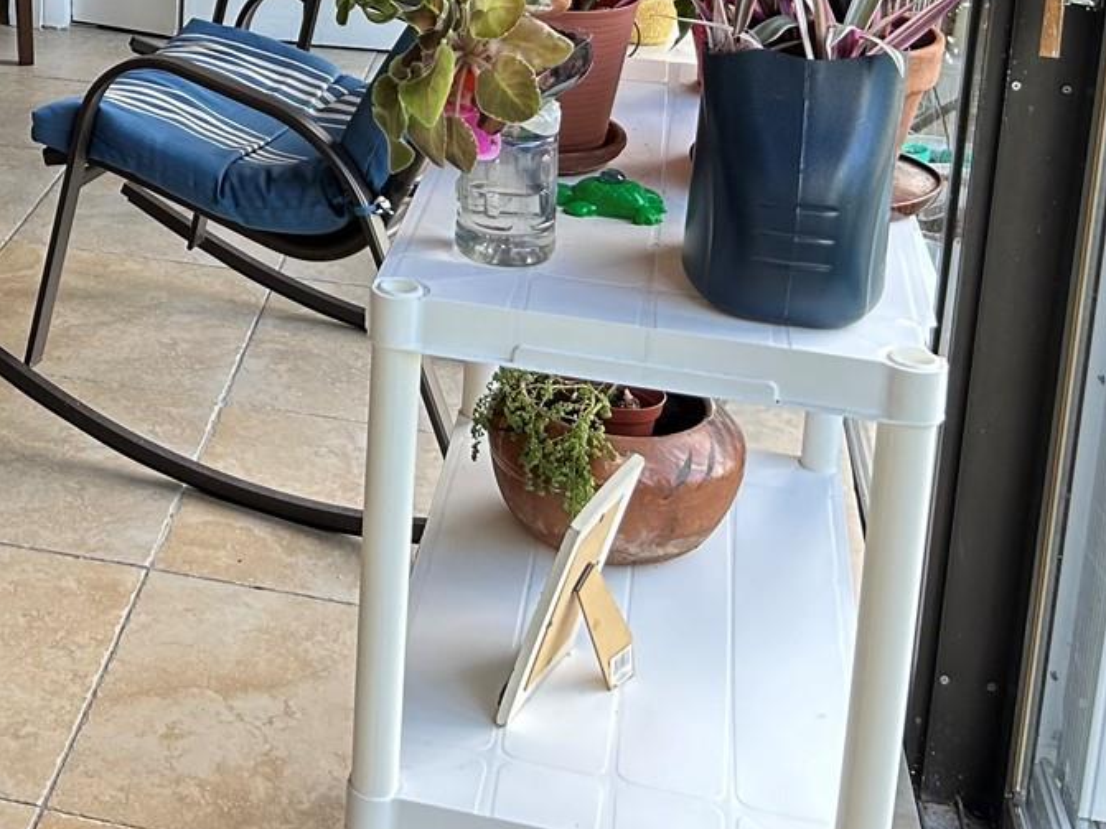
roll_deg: -0.4
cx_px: -2
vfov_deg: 22.3
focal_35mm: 62
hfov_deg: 29.2
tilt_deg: -12.9
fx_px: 1981
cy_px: -81
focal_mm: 5.7
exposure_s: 1/121
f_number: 1.5
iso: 100
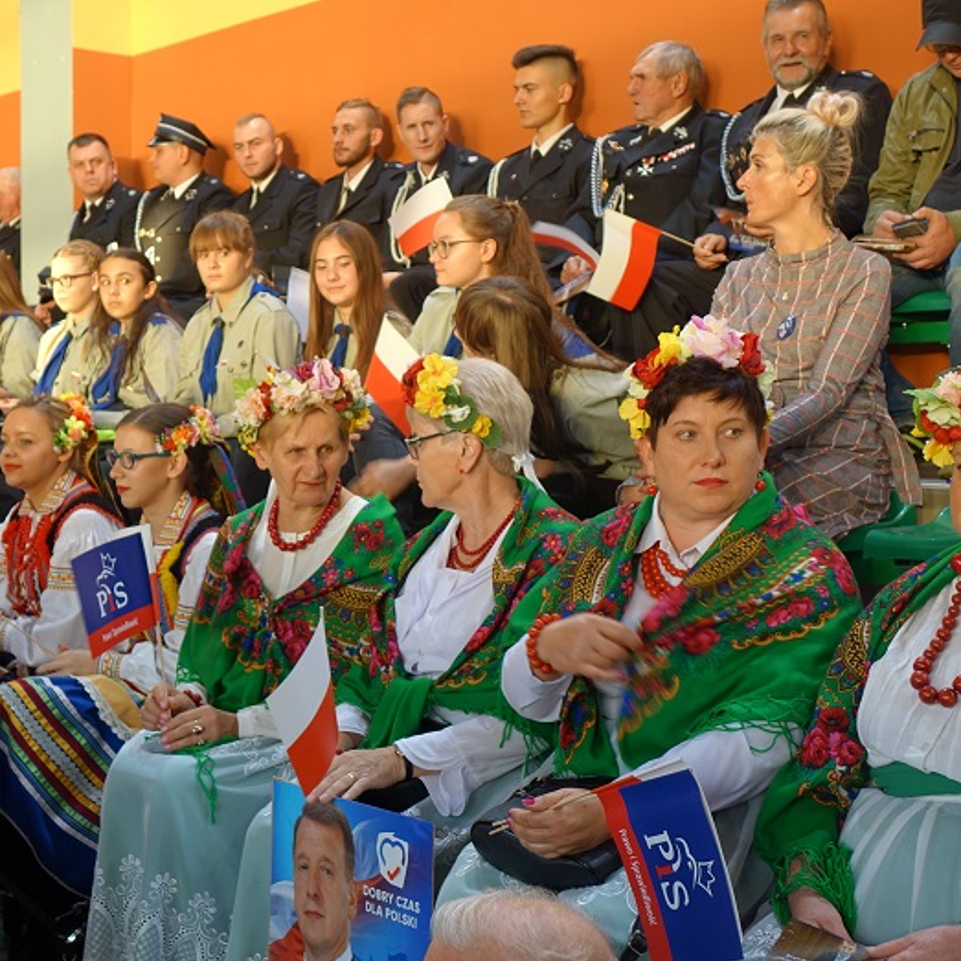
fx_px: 1633
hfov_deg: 32.7
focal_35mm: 52
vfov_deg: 32.8
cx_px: 380
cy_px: 484
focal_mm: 14.84
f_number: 2.8
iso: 200
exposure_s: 1/50
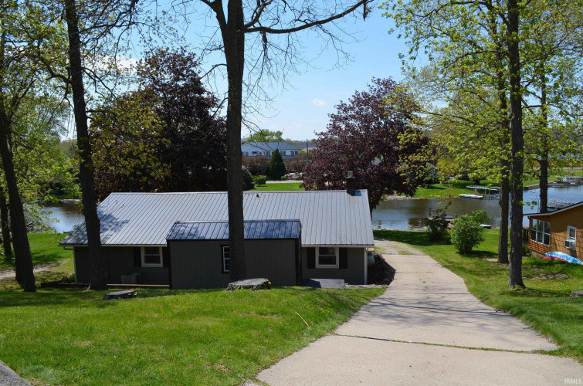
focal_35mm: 27
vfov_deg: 47.7
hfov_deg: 67.5
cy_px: 193
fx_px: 436
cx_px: 292
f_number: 8
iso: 110
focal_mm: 18
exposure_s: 1/250
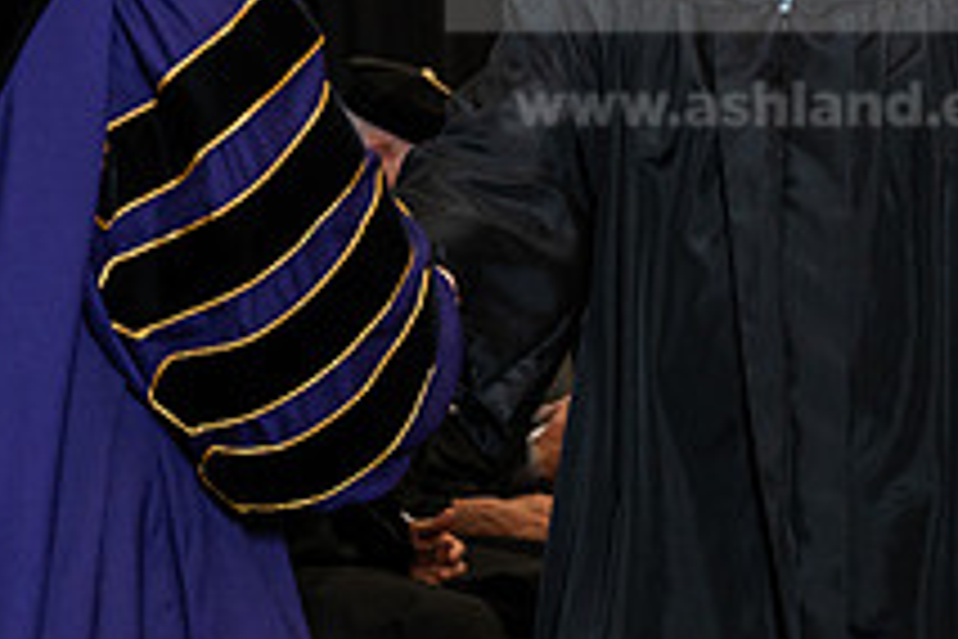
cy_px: 200
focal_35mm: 191
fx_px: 5082
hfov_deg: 10.8
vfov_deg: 7.2
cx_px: 310
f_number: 4.5
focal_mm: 70
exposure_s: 1/200
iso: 1250
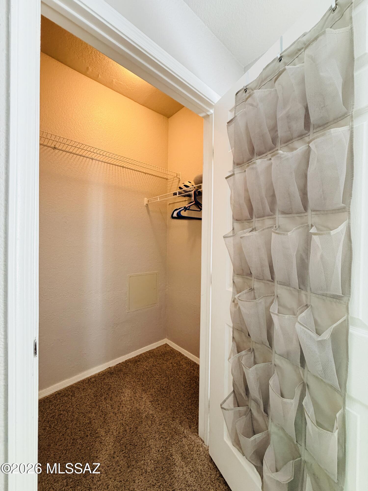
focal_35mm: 14
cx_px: 184
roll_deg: -1.2
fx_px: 198
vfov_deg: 102.1
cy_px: 246
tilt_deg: -0.6
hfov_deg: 85.7
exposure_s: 1/118
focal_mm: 2.22
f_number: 2.2
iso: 320
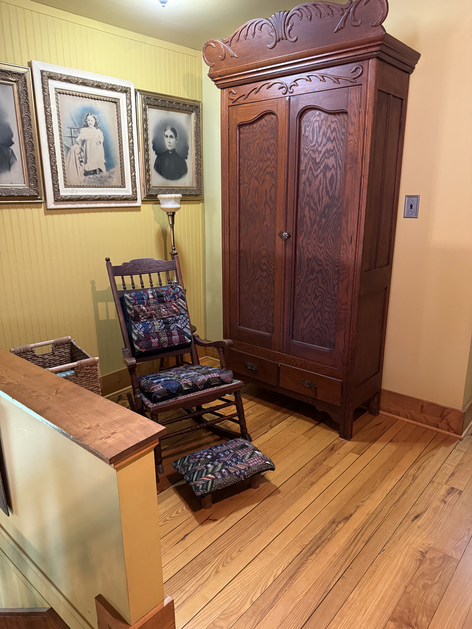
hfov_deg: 56.8
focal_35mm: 24
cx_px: 236
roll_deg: -0.7
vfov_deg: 71.6
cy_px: 314
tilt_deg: -15.1
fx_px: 436
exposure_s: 1/60
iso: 800
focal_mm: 6.76
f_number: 1.78
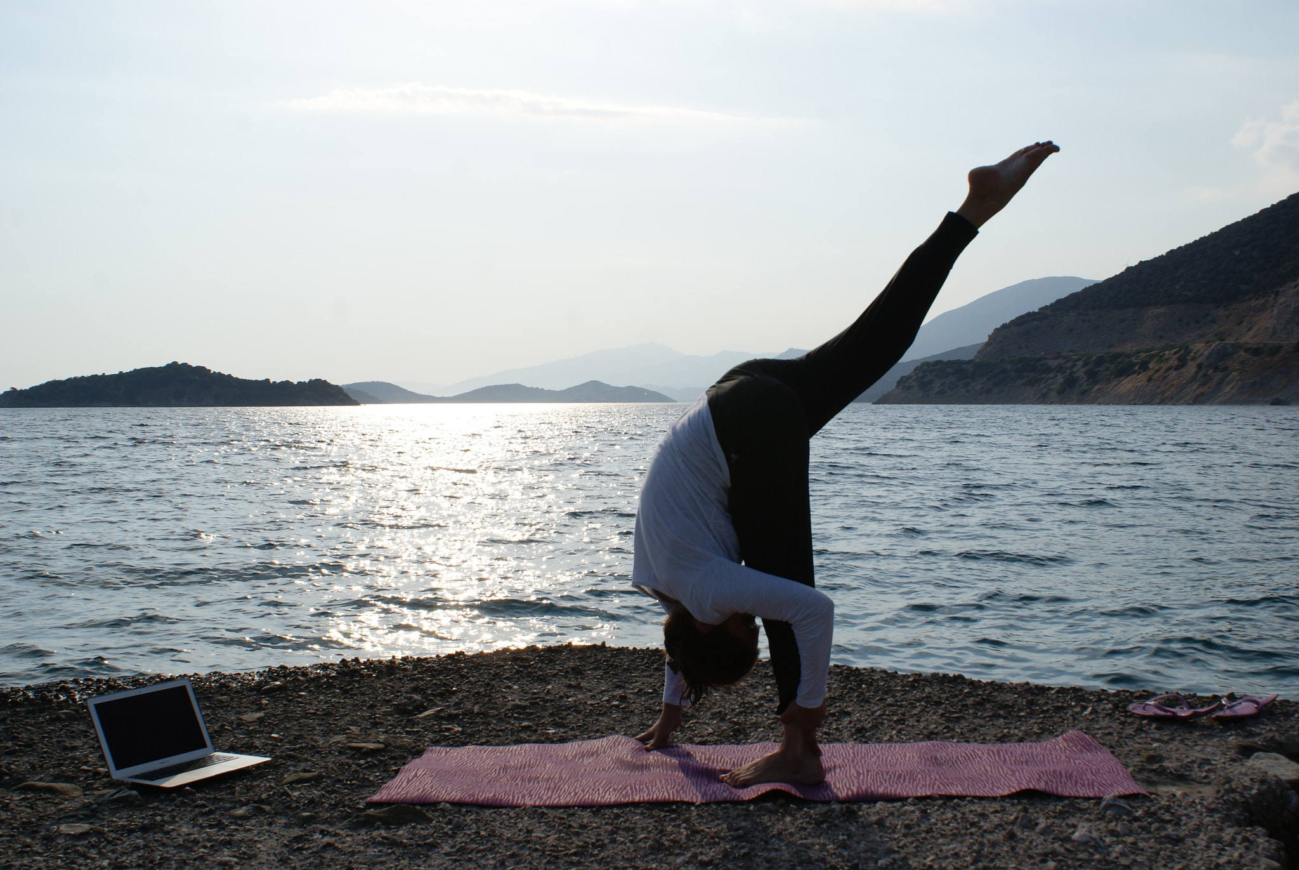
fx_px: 1409
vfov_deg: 34.3
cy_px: 435
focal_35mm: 39
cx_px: 650
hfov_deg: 49.5
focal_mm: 26
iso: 100
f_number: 11
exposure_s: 1/320
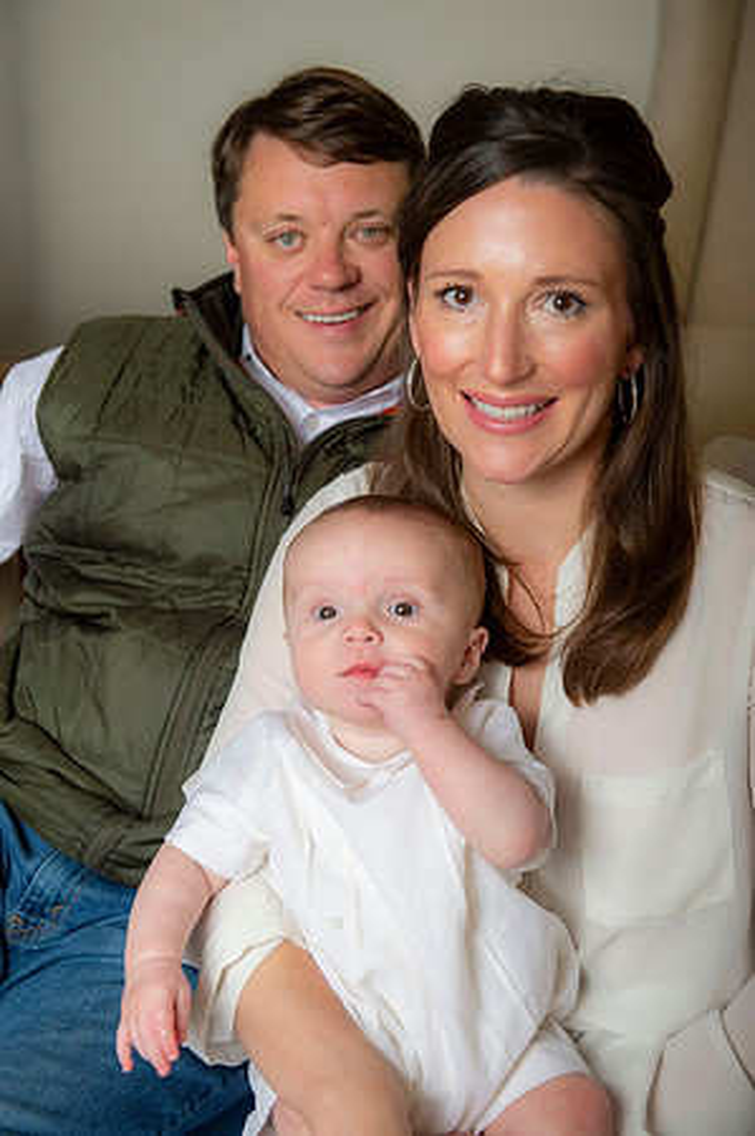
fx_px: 1766
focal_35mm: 56
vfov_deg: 35.7
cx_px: 378
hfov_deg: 24.1
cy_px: 568
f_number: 4.5
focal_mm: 56
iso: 200
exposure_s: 1/200
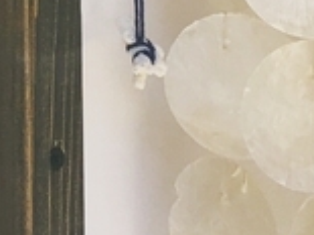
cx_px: -450
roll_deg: -1.3
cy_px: -379
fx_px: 2039
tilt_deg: +2.6
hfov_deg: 8.1
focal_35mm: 225
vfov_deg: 6.2
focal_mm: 4.15
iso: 25
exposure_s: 1/175
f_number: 2.2
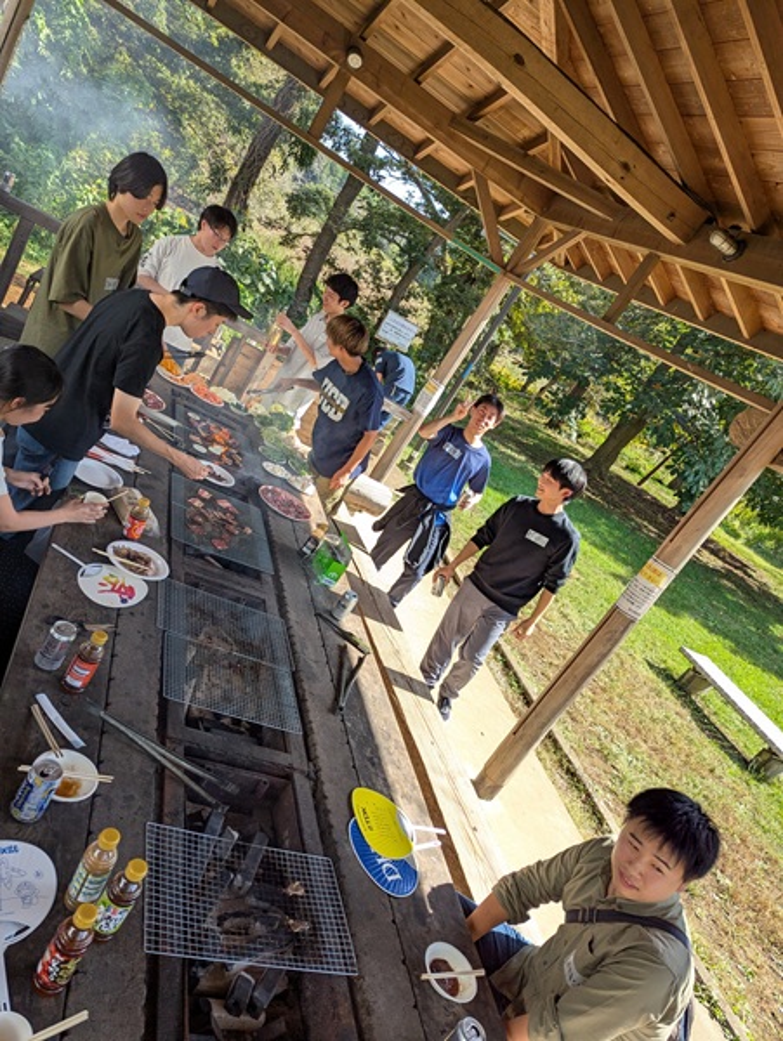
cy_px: 520
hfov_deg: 56.9
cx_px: 392
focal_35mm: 24
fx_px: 723
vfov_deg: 71.6
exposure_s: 1/446
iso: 41
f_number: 1.85
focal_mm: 6.81
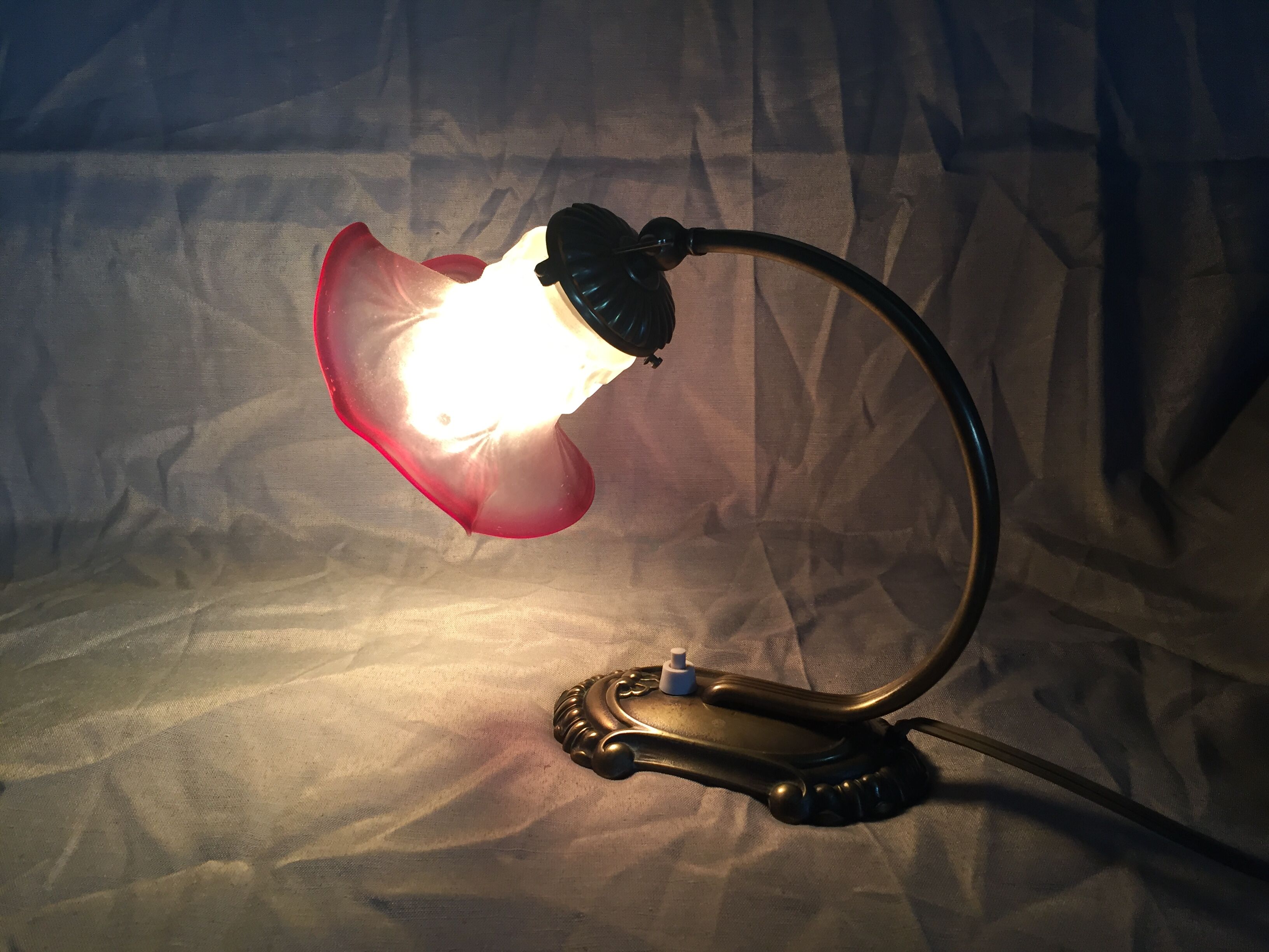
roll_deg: +0.5
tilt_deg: -19.1
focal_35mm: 29
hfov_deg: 61.7
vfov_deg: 48.2
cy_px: 476
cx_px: 634
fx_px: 1063
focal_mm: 4.15
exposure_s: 1/33
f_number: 2.2
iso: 100
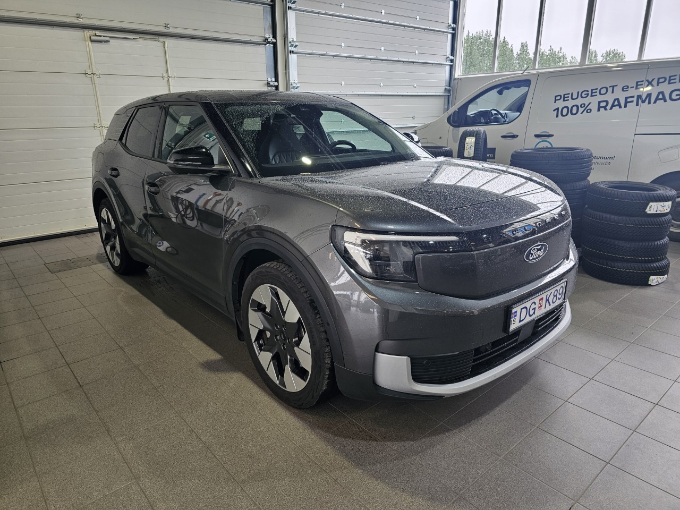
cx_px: 340
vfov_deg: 58.9
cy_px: 255
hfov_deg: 73.9
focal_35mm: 23
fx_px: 452
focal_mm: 6.3
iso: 50
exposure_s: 1/100
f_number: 1.7
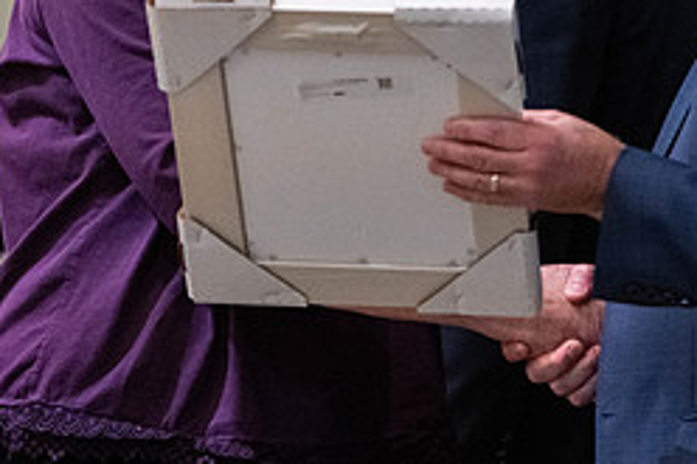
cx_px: 402
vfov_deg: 3.5
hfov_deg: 5.3
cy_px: -156
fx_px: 7546
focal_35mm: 390
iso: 5000
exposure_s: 1/250
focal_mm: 135
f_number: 2.8
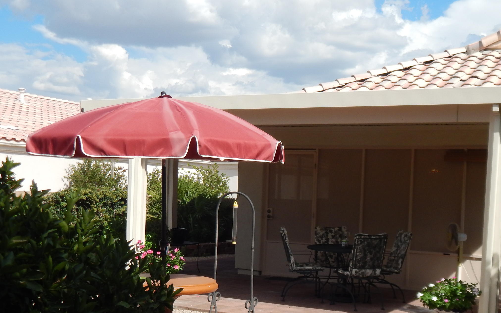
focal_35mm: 55
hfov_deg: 36.9
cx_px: 256
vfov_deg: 23.3
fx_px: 751
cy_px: 237
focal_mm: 6.1
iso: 125
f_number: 3.3
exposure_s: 1/1250
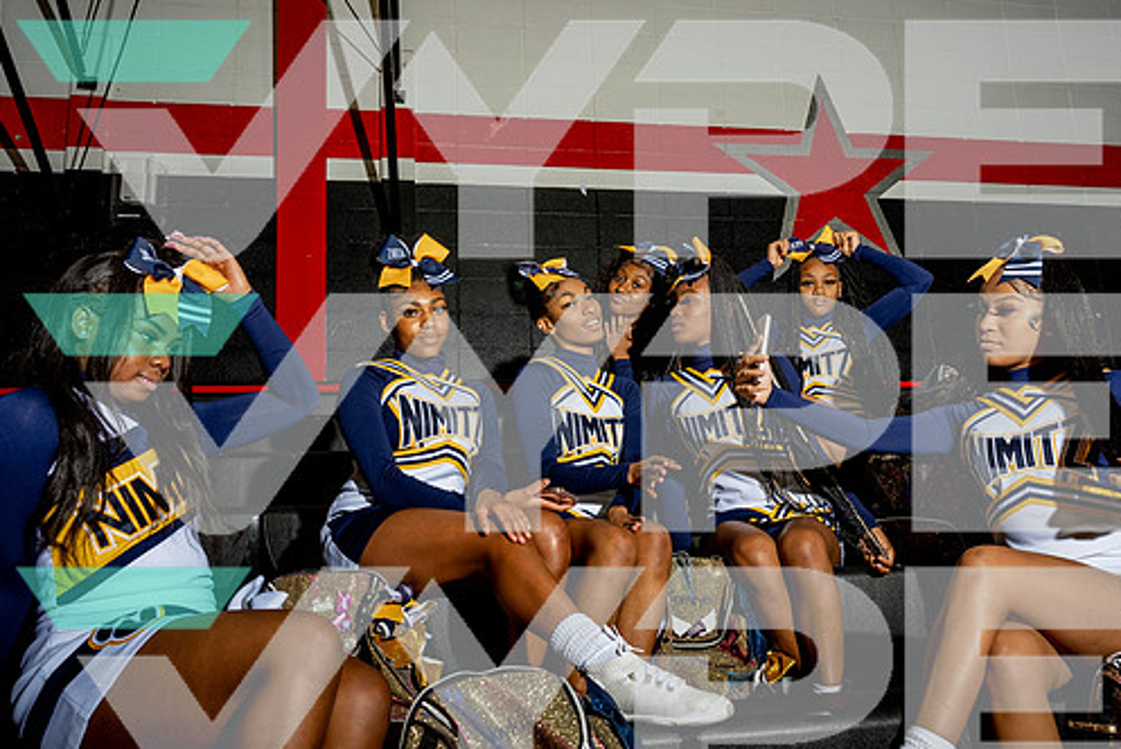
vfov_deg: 46.4
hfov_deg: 65.4
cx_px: 598
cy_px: 414
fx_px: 872
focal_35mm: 28
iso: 160
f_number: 5.6
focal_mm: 24
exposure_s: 1/250
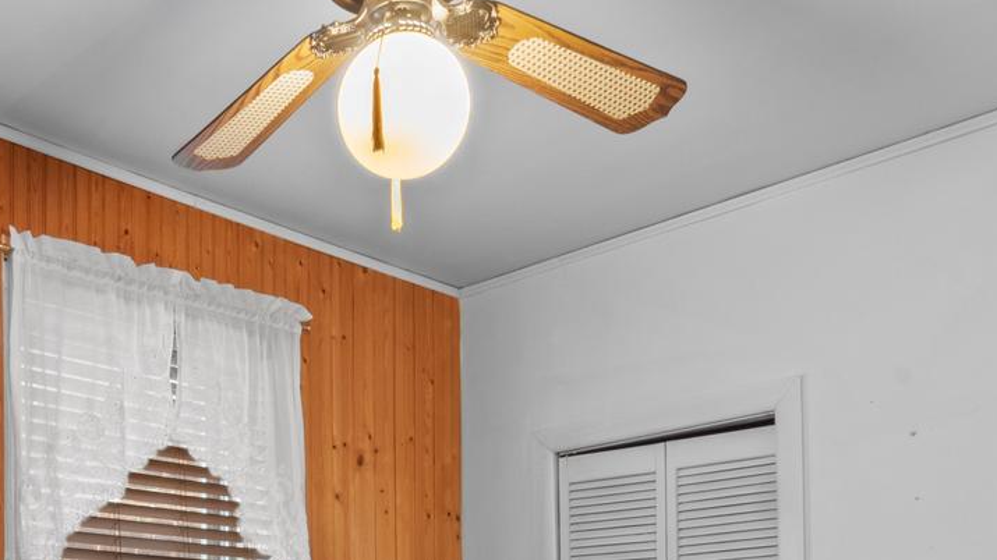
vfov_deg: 23.2
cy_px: 750
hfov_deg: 44.6
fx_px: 1190
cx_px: 312
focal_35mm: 45
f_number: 11
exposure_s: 5
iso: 200
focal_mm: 10
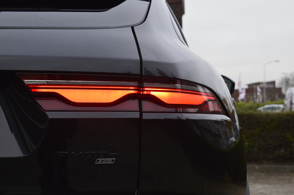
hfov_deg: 28.1
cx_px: 147
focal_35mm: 72
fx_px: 588
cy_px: 98
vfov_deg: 18.9
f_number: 8
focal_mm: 48
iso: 640
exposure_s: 1/60
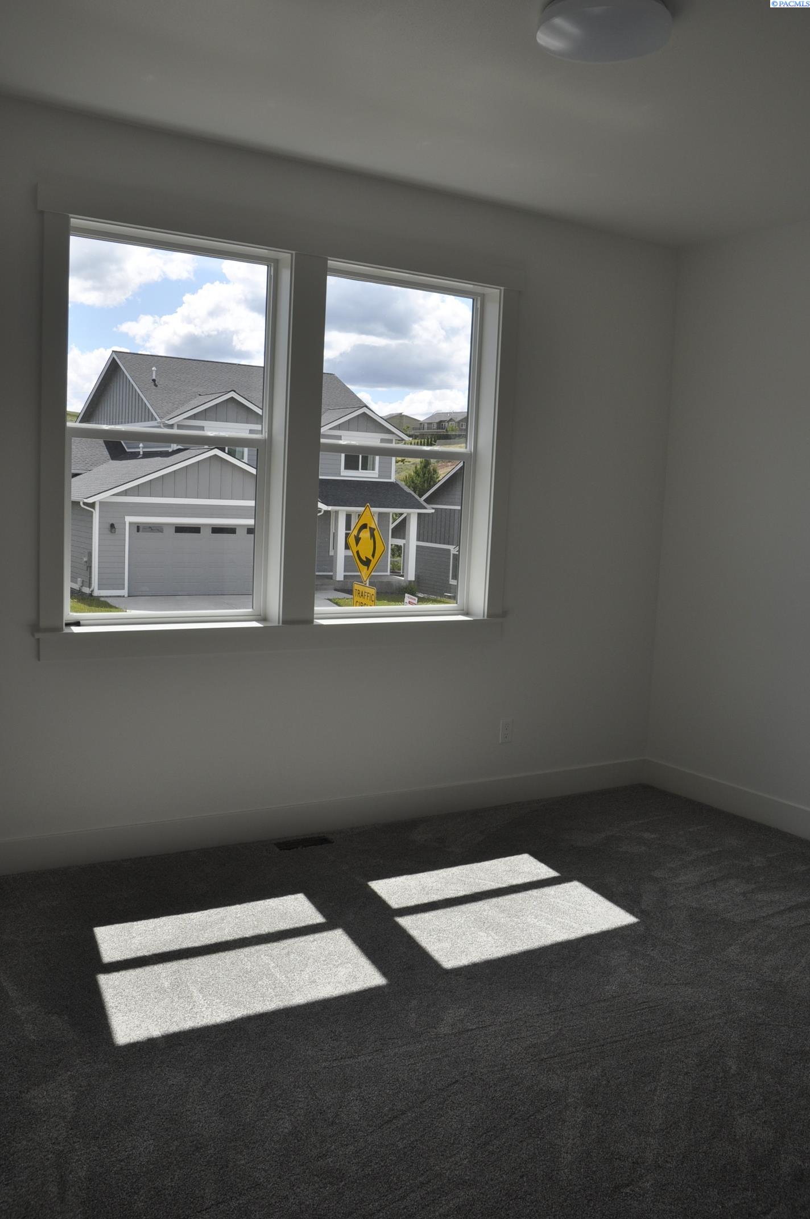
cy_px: 610
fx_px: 914
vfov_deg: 67.4
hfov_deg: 47.8
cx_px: 405
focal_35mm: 27
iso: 200
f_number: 8
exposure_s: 1/250
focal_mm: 18
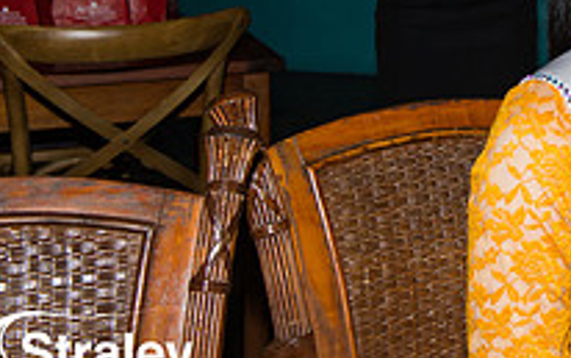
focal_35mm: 115
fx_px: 1791
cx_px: 748
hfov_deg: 17.0
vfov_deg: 11.1
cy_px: -101
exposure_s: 1/100
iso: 400
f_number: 5.6
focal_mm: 40
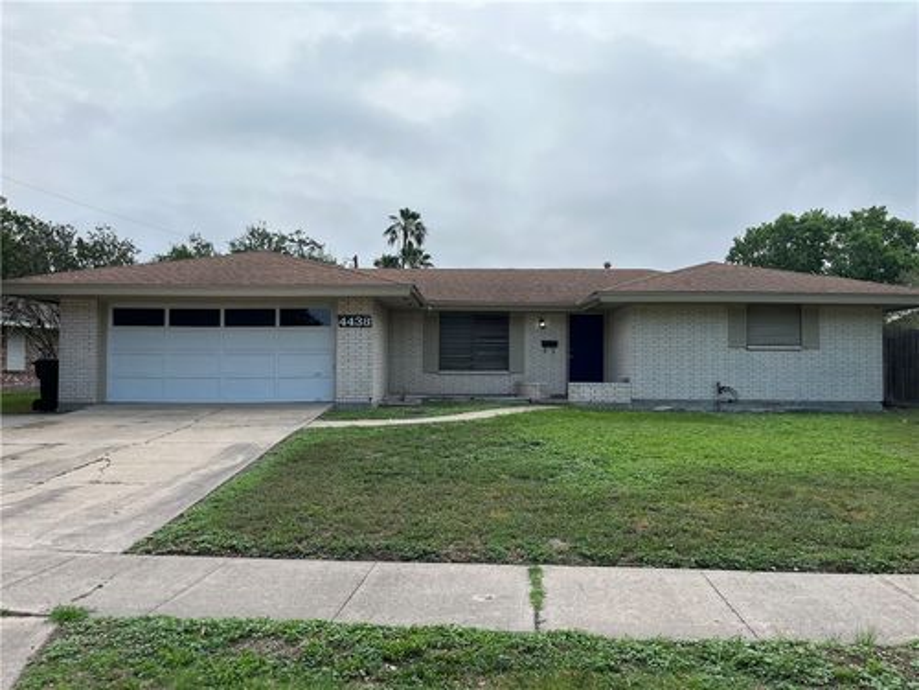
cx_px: 460
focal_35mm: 26
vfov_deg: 53.1
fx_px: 690
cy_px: 345
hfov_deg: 67.3
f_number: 1.6
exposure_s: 1/4016
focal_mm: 5.1
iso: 50
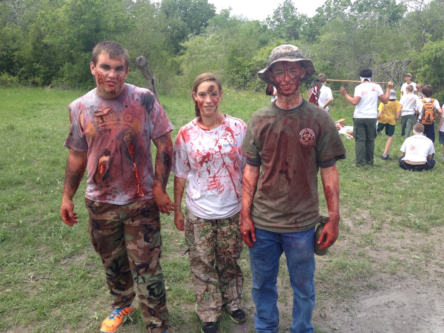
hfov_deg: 52.6
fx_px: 449
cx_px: 222
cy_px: 166
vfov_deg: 40.7
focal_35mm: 35
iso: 50
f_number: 2.4
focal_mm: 4.28
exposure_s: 1/511
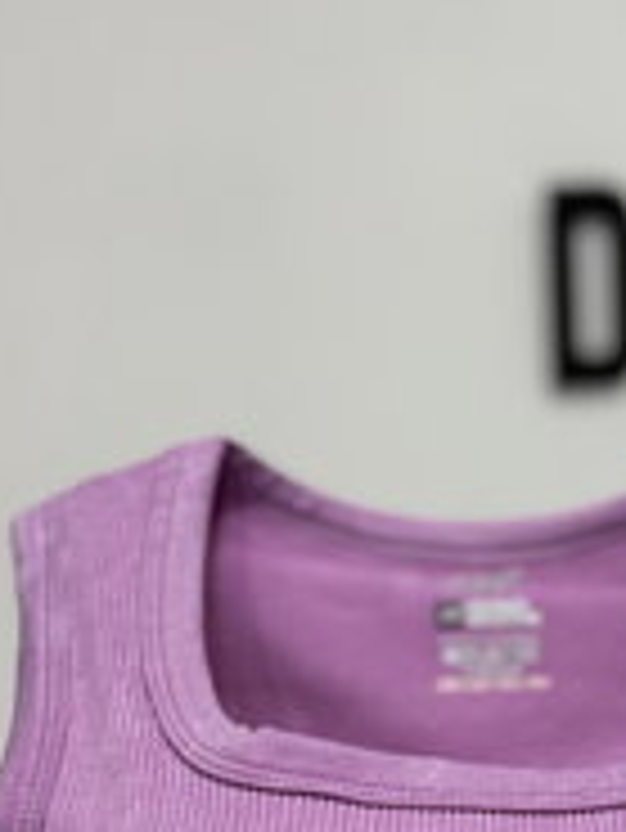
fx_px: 1662
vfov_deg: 27.2
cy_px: 749
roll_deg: +1.2
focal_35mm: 69
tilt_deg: +2.0
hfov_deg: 20.8
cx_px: 581
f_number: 1.78
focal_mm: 6.76
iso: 200
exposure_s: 1/50
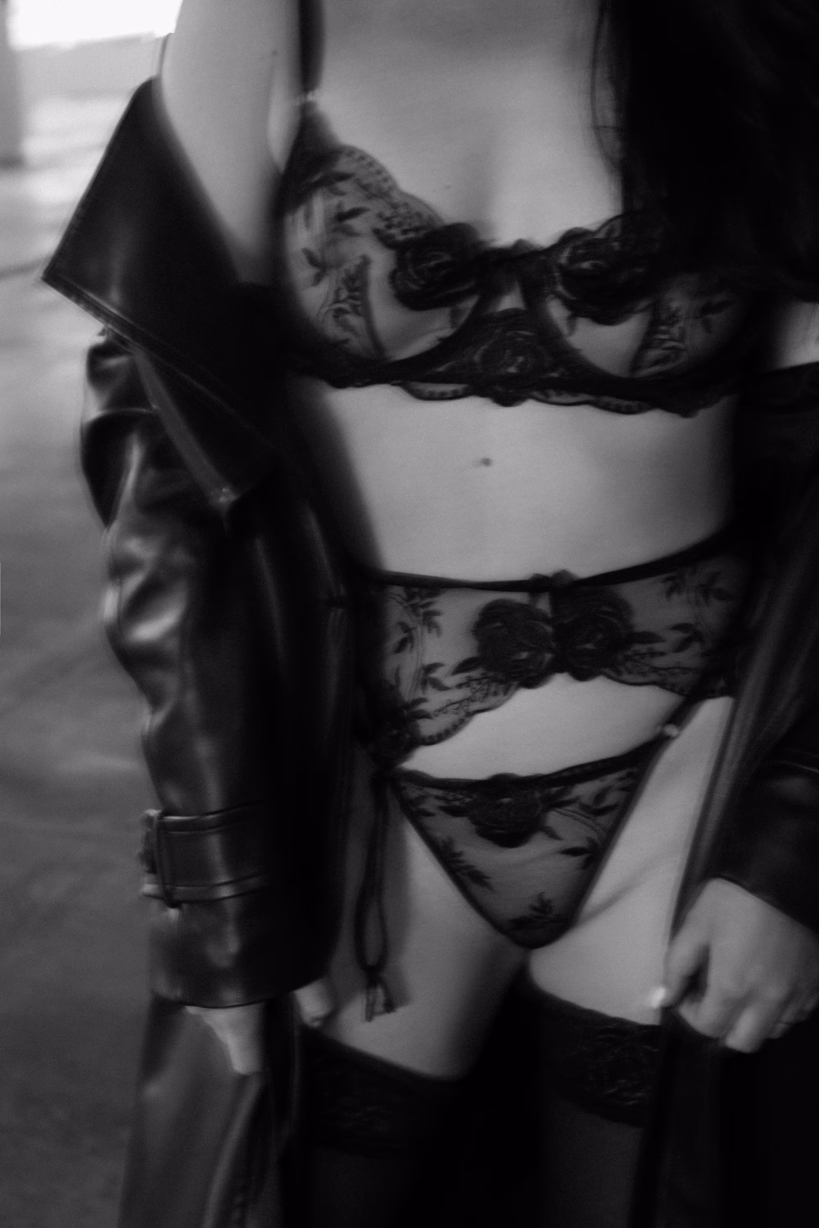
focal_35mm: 53
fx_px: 1808
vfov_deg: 37.5
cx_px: 410
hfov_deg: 25.5
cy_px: 614
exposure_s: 1/1.43
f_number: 4
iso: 200
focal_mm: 35
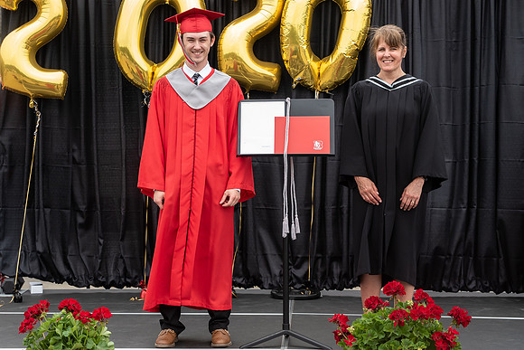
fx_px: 1074
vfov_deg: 18.5
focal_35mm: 74
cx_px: 215
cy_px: 156
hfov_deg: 27.4
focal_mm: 52
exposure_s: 1/500
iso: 500
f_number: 5.6
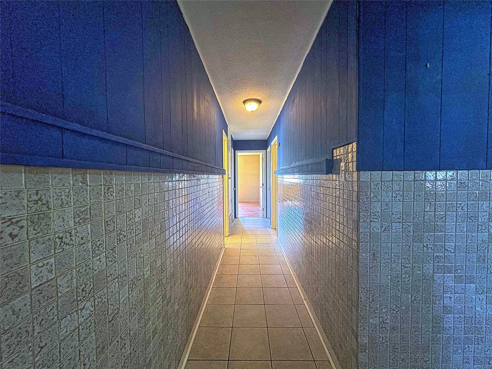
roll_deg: +1.0
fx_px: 199
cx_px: 246
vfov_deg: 85.7
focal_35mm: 14
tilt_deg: -1.2
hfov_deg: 102.1
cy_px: 184
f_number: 2.2
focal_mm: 2.2
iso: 640
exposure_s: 1/60
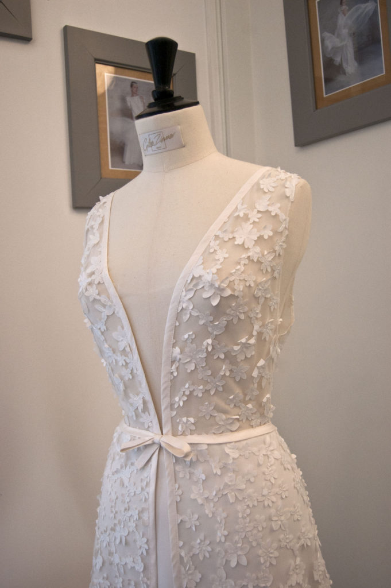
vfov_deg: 55.1
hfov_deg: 38.3
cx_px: 196
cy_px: 294
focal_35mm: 34
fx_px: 563
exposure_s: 1/80
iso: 800
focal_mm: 23
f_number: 3.8
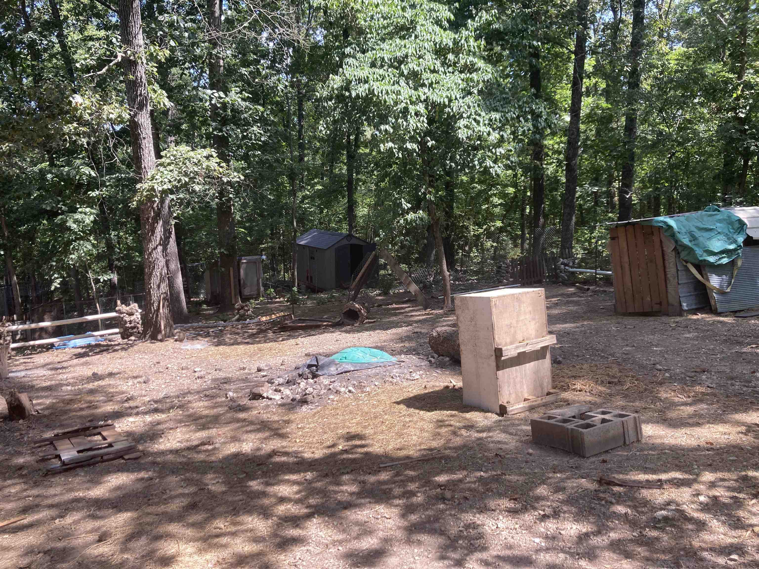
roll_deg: +0.6
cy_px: 284
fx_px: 614
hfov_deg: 63.4
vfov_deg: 49.7
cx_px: 380
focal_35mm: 28
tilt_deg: -8.9
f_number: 1.8
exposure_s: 1/412
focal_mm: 3.99
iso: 20
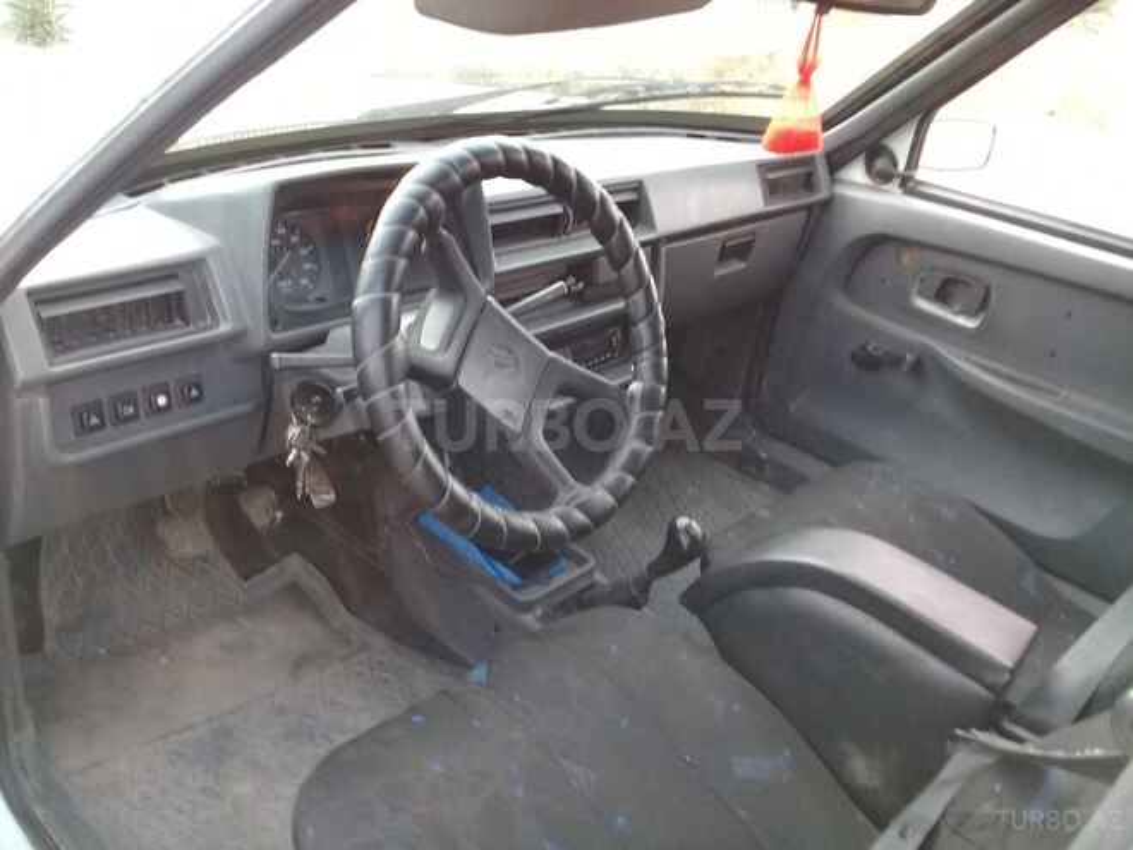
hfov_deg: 58.4
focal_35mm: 31
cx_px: 566
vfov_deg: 45.4
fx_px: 1015
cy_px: 425
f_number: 2.2
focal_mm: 3.3
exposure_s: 1/33
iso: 50
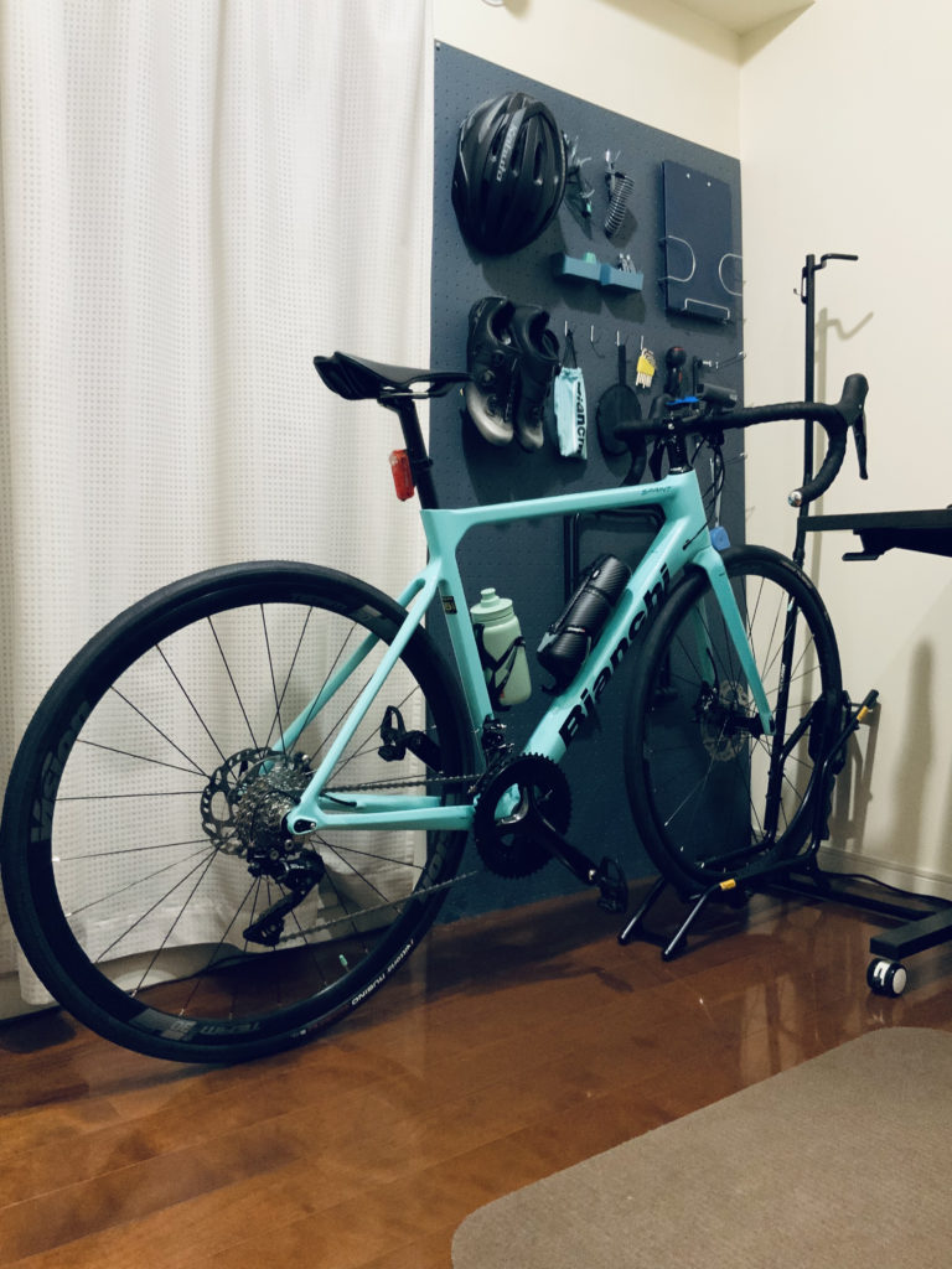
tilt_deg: -2.7
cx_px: 476
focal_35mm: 29
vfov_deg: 61.7
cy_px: 634
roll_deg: +0.8
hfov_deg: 48.2
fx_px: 1063
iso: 320
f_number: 1.8
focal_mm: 3
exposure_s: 1/34
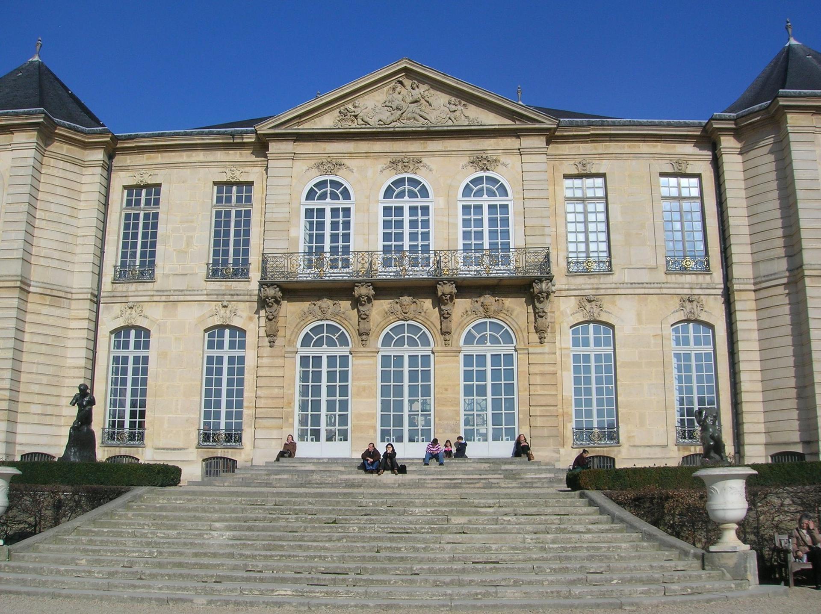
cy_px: 307
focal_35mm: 34
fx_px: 806
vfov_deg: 41.7
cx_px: 410
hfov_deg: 54.0
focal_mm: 5.7
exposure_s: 1/866
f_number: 4.9
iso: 50
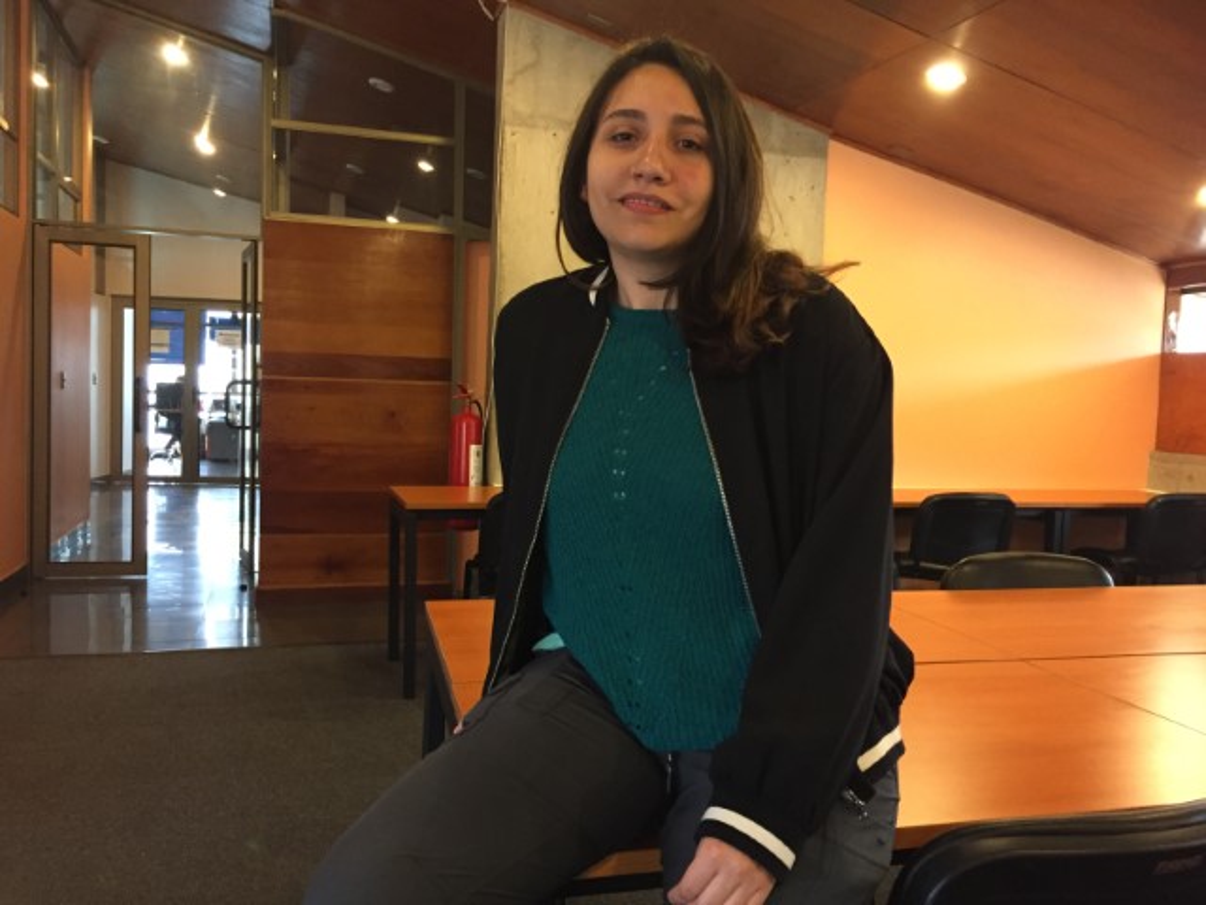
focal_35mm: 29
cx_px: 603
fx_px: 1010
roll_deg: -1.7
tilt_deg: -3.9
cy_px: 452
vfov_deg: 48.2
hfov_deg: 61.7
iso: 250
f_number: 2.2
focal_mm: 4.15
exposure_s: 1/25
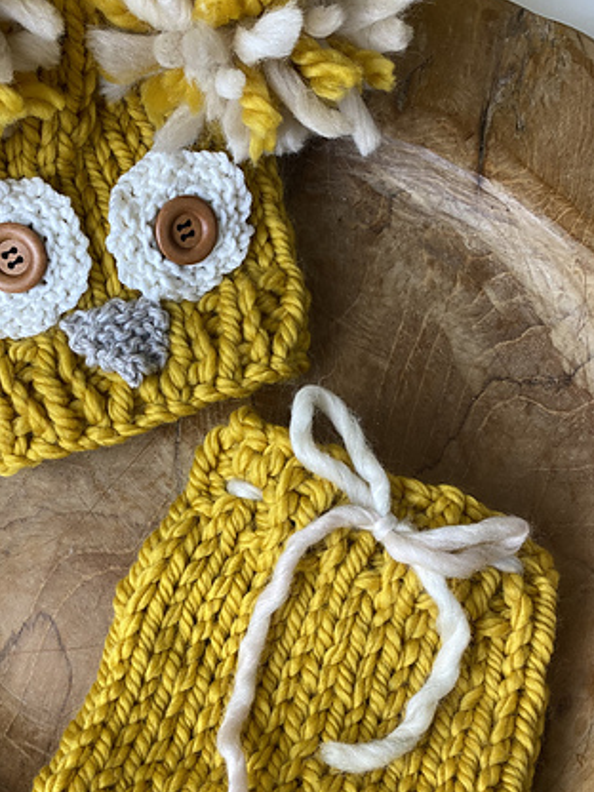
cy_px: 539
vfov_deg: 46.0
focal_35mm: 40
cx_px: 225
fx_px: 915
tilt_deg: -84.7
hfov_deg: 35.8
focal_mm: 4.25
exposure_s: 1/100
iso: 64
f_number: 1.8
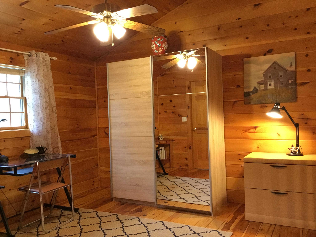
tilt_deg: -0.8
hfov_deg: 58.4
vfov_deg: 45.4
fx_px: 283
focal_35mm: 31
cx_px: 158
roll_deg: +1.7
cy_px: 118
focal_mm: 3.3
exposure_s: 1/17
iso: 200
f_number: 2.4
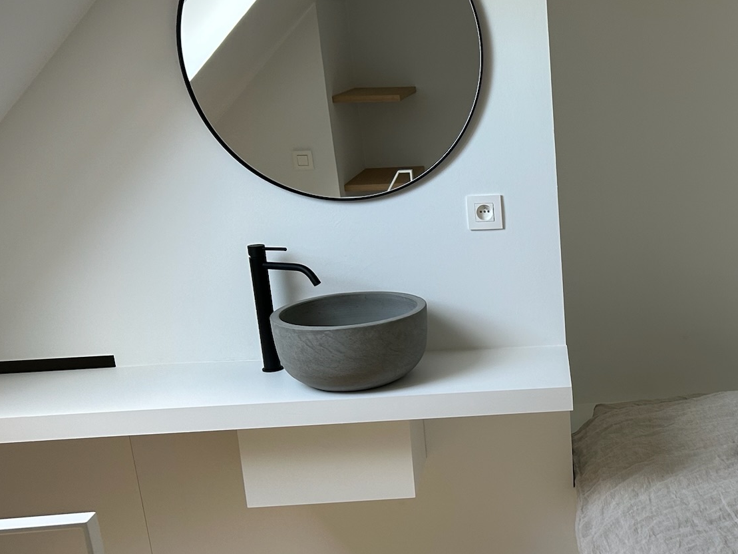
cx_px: 632
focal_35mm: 48
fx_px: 1023
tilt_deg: -17.8
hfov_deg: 37.6
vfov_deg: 30.1
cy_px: 356
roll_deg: +2.1
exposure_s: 1/100
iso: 80
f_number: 1.5
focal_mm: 5.7
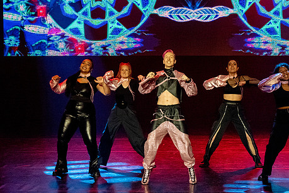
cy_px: 100
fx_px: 803
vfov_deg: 13.7
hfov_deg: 20.4
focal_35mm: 100
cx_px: 162
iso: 8000
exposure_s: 1/200
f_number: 4
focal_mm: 51
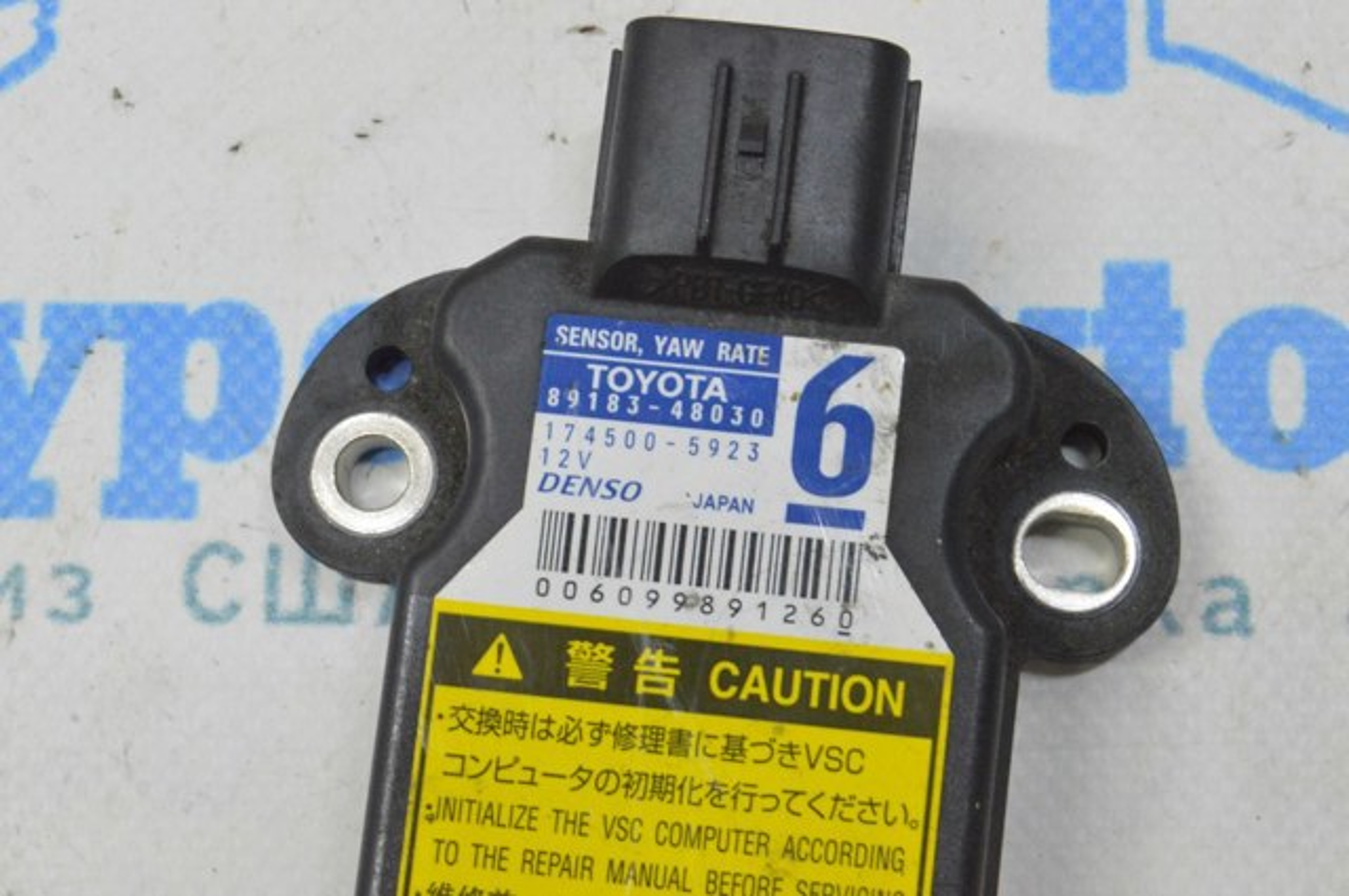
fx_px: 3088
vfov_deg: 16.5
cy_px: 448
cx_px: 674
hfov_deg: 24.6
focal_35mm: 82
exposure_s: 1/15
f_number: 20
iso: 6400
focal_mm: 55
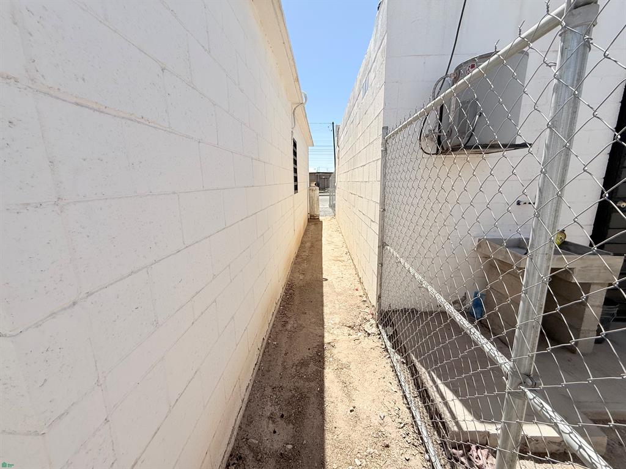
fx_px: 253
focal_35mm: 14
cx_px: 313
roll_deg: +1.8
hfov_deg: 102.1
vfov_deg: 85.7
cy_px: 234
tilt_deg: -14.4
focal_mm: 2.22
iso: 50
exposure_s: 1/2841
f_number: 2.2
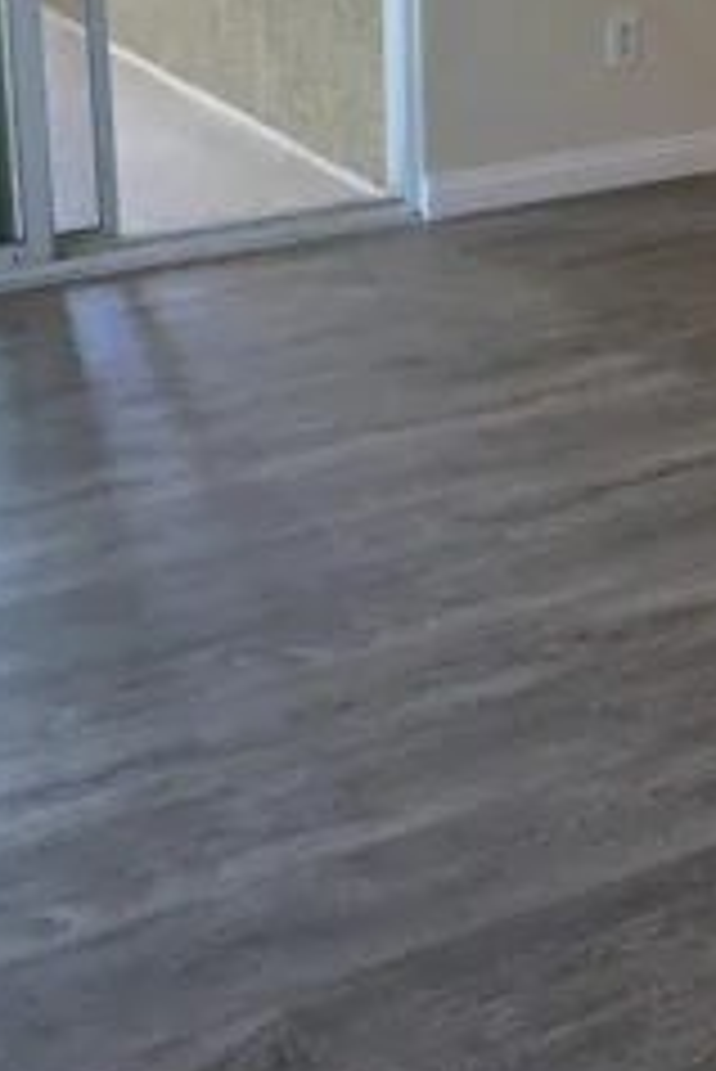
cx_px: 558
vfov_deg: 27.7
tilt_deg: -15.4
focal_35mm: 71
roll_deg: -0.7
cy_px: 162
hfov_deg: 19.1
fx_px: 2115
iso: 40
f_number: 2.2
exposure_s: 1/30
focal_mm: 4.15
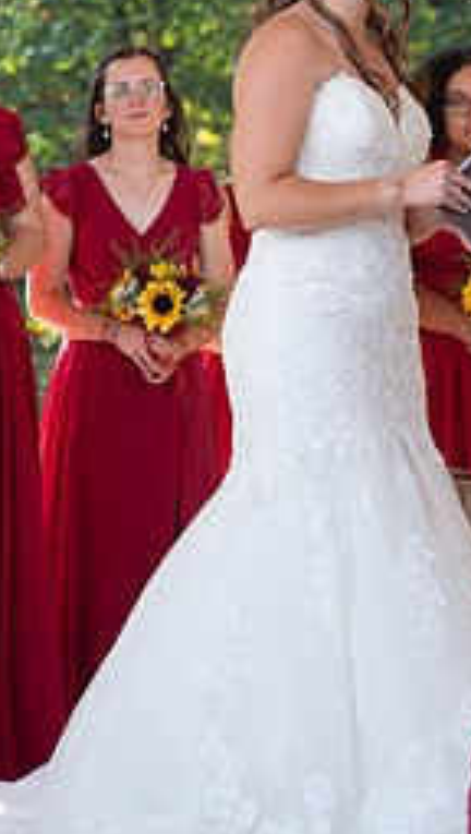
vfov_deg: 13.7
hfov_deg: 7.7
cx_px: 481
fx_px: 3475
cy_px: 294
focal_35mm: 157
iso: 400
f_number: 5
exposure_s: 1/320
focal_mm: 85
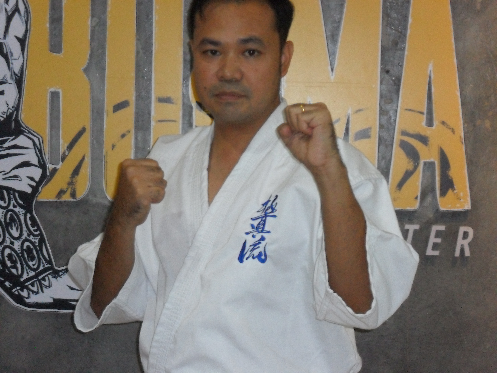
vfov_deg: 13.7
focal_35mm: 108
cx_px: 248
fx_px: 1551
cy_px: 186
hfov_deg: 18.2
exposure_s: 1/60
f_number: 5
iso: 400
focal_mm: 19.6
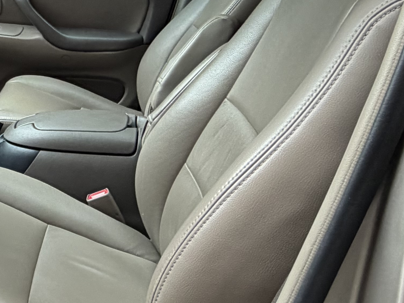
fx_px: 619
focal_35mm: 53
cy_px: 74
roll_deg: -1.4
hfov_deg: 31.0
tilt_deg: -17.9
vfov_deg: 27.1
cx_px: -70
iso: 125
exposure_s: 1/121
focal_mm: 2.22
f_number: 2.2
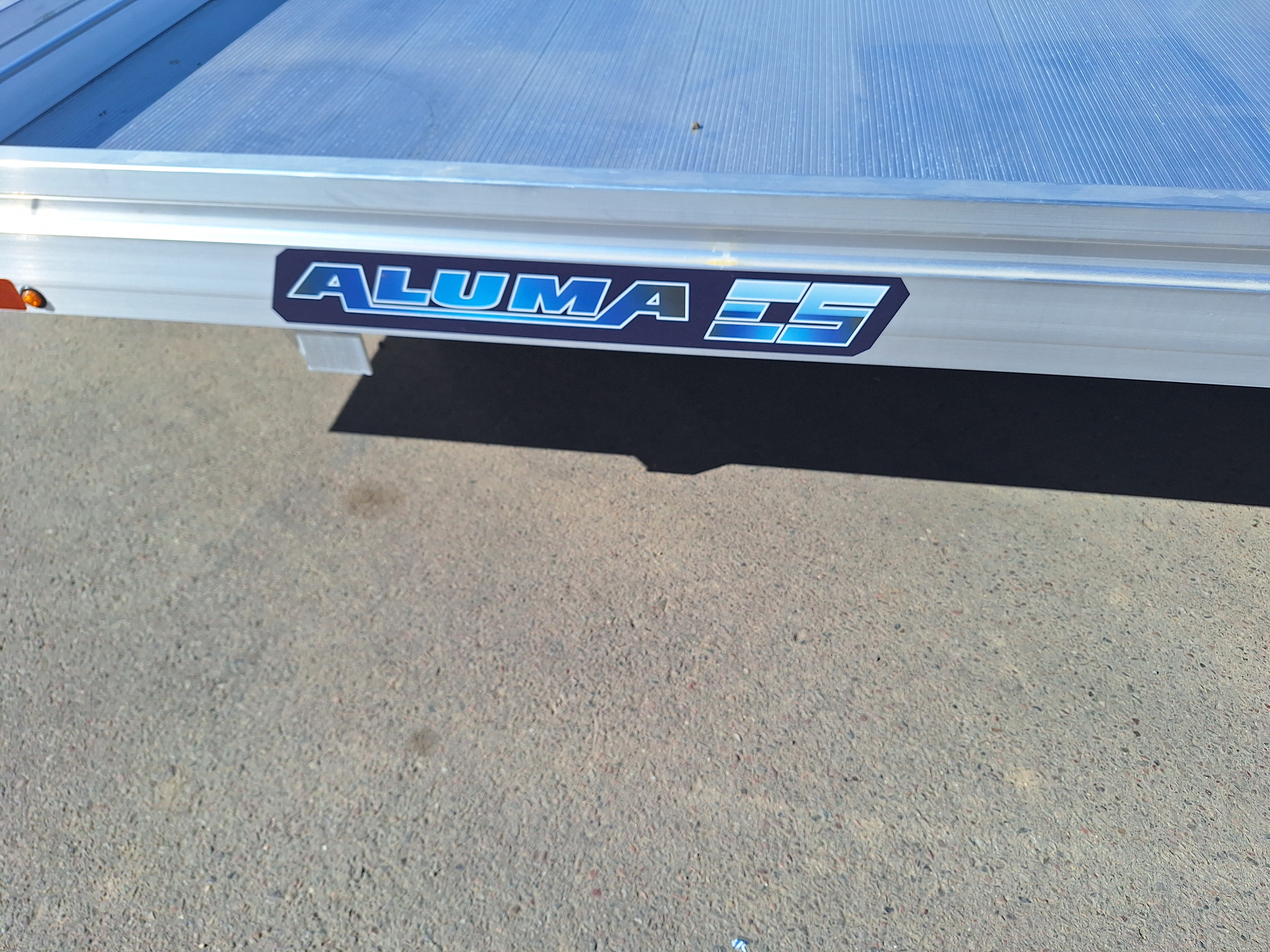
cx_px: 635
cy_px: 476
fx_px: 844
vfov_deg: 58.9
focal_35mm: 23
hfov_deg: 73.9
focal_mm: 5.54
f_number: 1.8
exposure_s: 1/3413
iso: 40
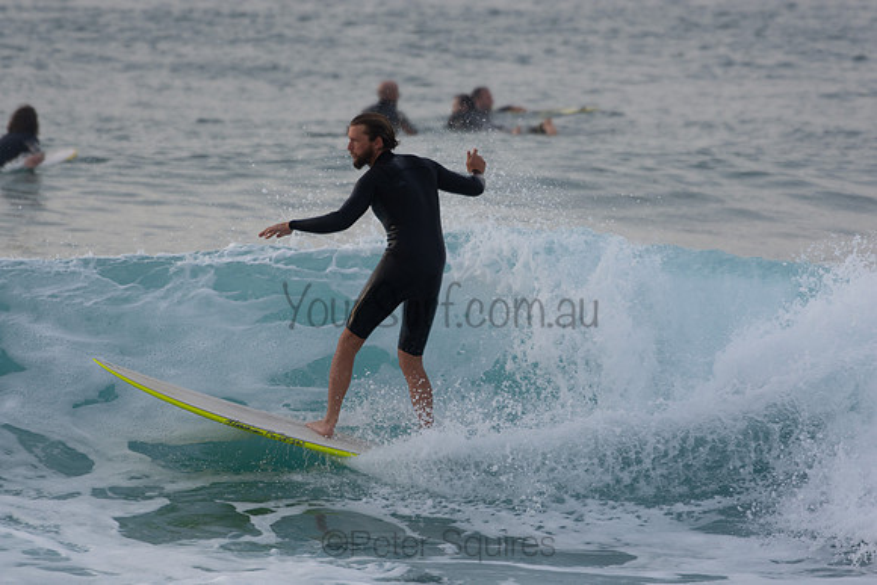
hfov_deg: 3.8
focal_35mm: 540
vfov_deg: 2.5
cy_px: 292
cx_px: 438
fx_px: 13157
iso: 250
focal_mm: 360
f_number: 5.6
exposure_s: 1/800
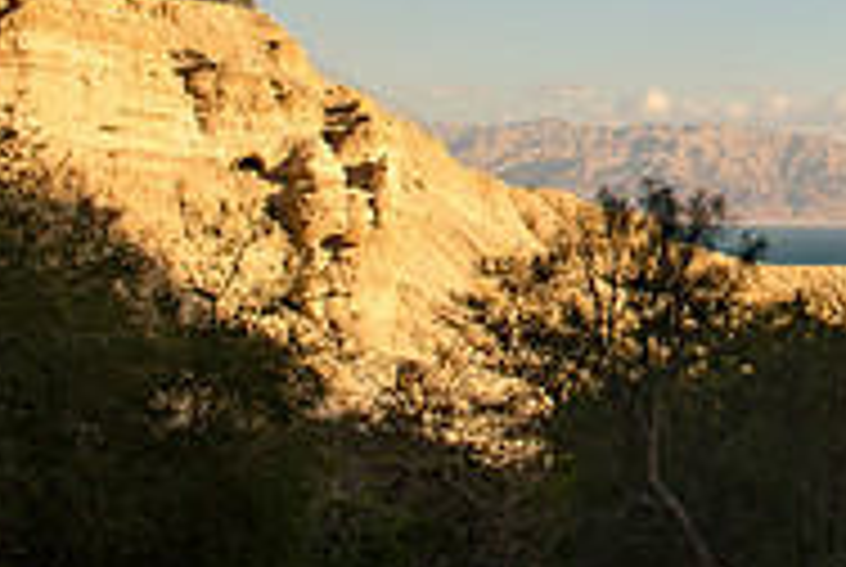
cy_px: -232
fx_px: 1742
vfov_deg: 17.1
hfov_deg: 23.1
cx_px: 1197
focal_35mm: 74
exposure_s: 1/2500
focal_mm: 24
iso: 200
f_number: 2.8
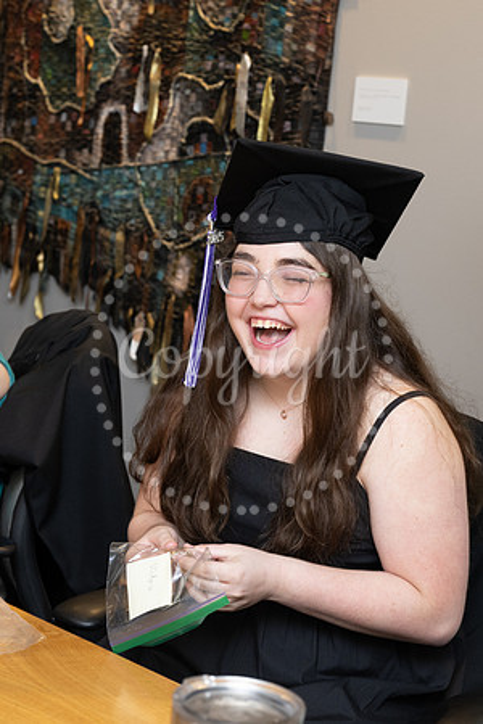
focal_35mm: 75
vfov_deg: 27.0
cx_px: 237
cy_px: 347
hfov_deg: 18.2
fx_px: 1510
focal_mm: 48
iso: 1000
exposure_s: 1/125
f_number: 5
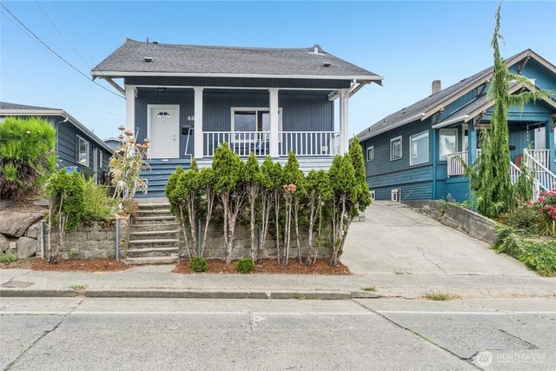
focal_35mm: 28
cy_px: 186
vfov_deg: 46.8
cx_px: 278
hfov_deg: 65.9
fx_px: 429
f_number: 9
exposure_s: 1/125
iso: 250
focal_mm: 18.5
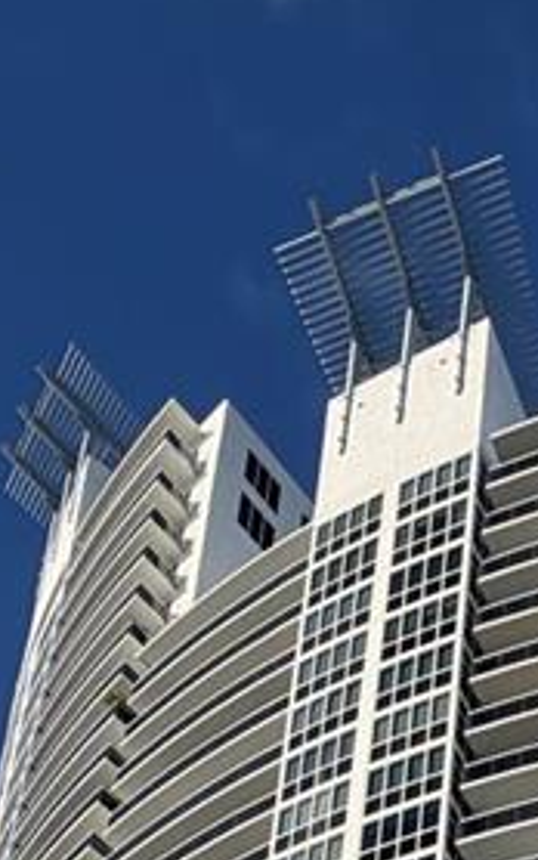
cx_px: 665
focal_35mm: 64
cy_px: 1636
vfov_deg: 20.1
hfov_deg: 19.1
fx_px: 1500
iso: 20
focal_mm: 2.22
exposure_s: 1/876
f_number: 2.2
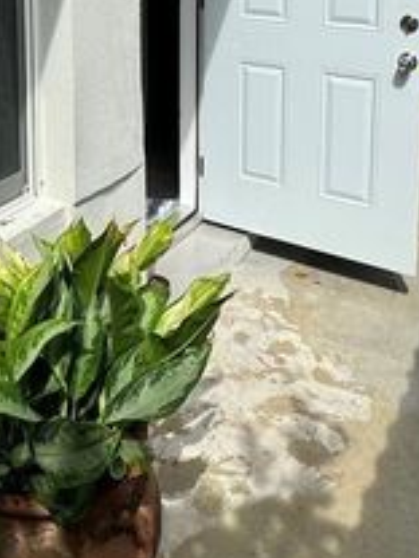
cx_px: 89
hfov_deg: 31.4
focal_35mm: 45
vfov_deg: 37.2
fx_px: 726
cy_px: -12
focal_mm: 2.22
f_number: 2.2
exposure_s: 1/1976
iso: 50
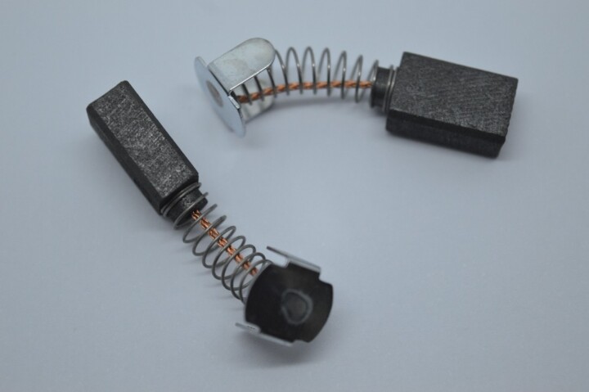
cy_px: 196
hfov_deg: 26.0
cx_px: 294
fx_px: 1275
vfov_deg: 17.5
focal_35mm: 78
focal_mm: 52
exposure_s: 1/125
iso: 400
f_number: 5.6
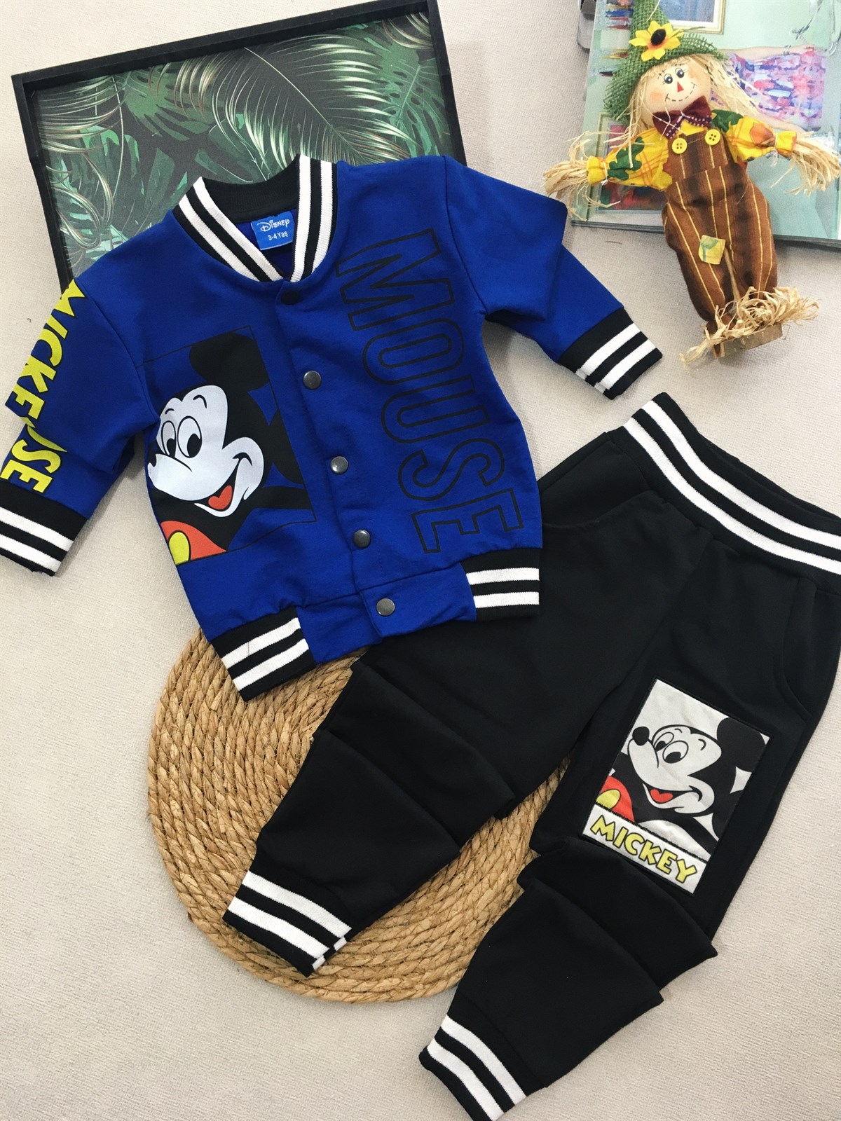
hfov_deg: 48.2
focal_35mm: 29
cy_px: 560
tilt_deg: -79.7
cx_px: 420
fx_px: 939
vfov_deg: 61.7
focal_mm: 4.15
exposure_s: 1/33
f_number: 2.2
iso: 100
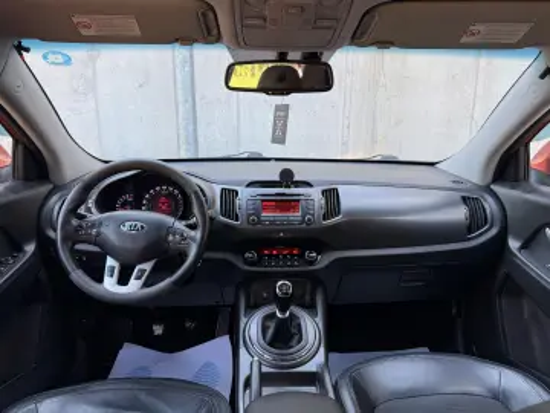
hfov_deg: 71.6
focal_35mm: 24
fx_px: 381
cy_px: 206
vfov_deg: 56.8
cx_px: 275
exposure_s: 1/121
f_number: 1.78
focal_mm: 6.76
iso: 50
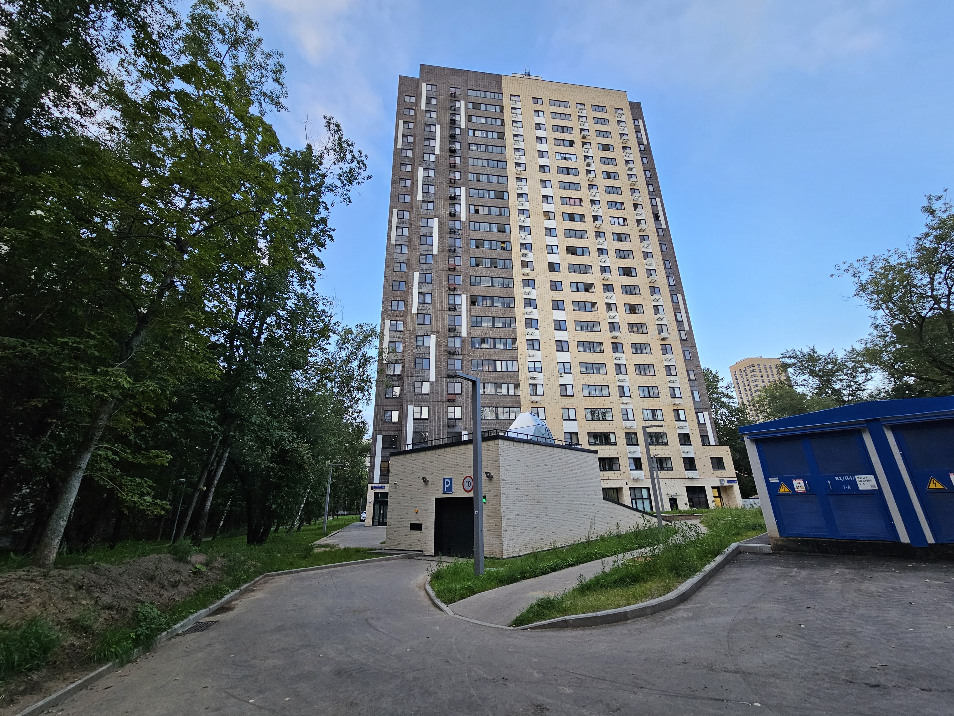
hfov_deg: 106.2
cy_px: 358
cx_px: 477
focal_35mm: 13
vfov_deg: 89.9
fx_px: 358
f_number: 2.2
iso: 125
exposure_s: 1/207
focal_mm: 2.2
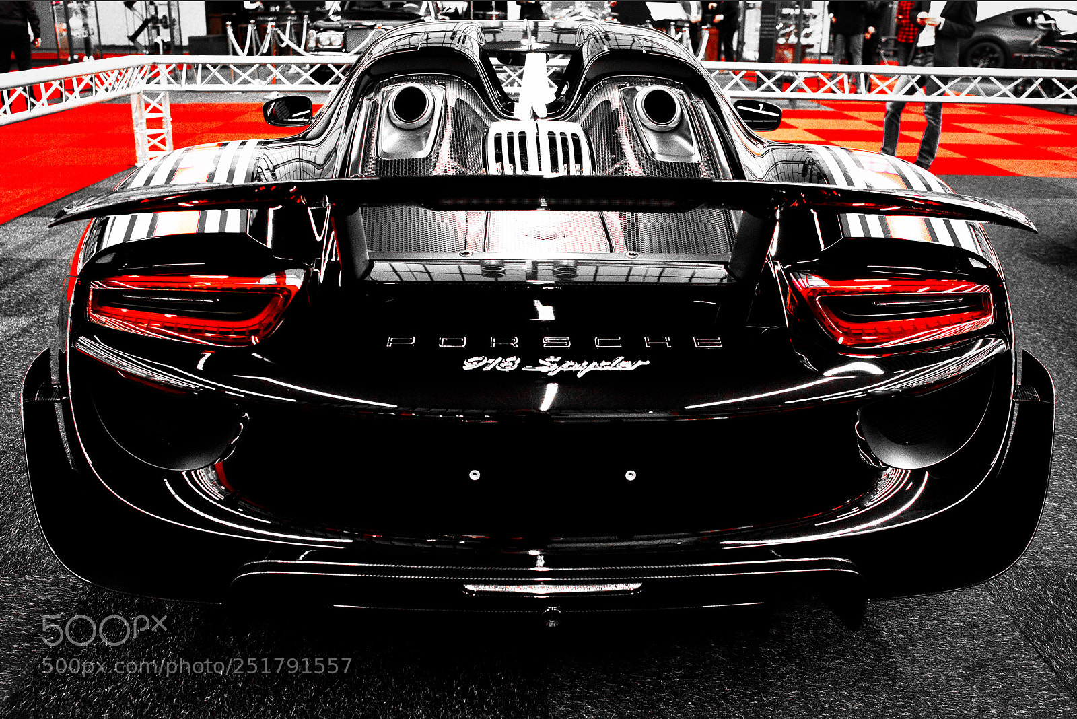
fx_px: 1047
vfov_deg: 37.9
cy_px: 360
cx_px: 538
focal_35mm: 35
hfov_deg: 54.4
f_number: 4
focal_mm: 35
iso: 5000
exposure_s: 1/40
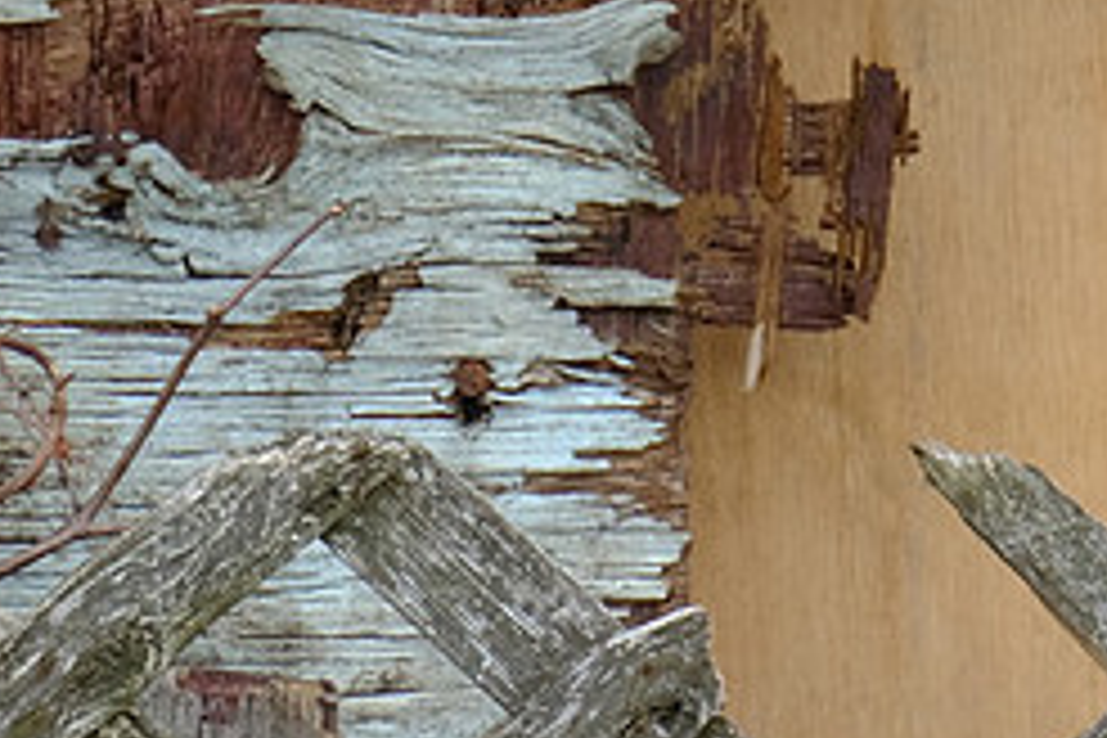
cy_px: -554
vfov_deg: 1.5
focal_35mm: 905
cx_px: 927
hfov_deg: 2.3
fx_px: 27827
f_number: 9
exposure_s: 1/40
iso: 200
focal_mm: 134.5
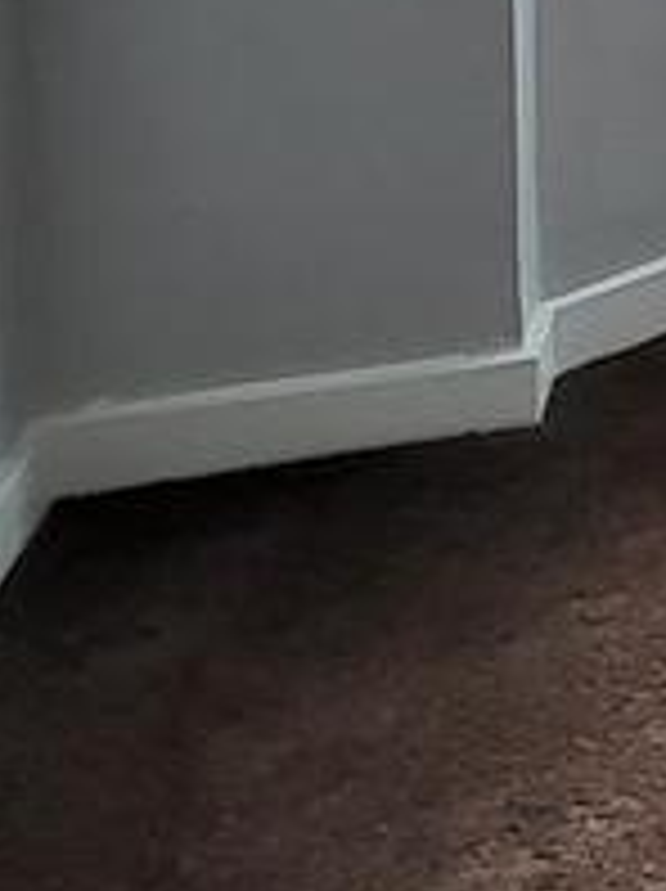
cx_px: 1791
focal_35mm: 101
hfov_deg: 11.2
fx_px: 2597
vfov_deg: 15.7
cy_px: -855
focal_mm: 1.74
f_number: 2.2
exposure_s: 1/60
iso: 80
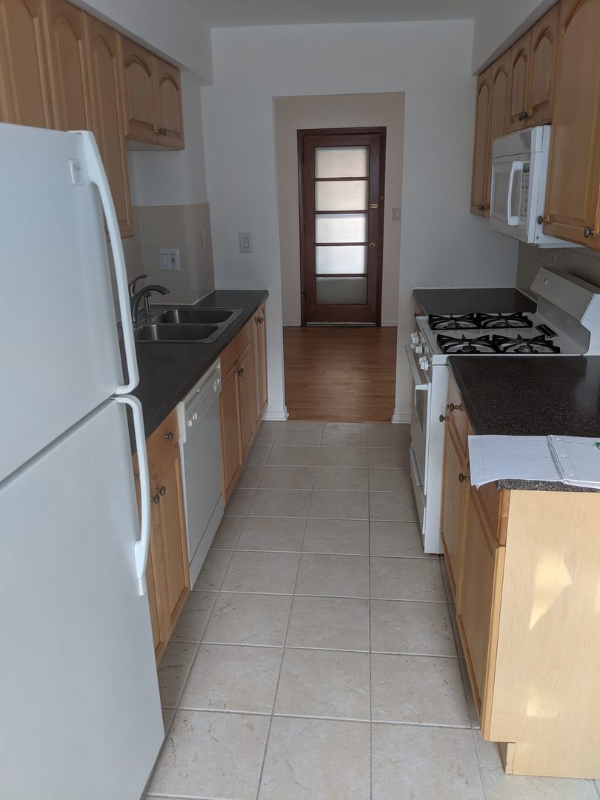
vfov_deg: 65.3
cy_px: 400
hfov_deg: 51.4
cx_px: 300
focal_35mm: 27
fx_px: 624
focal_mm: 4.44
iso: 99
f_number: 1.8
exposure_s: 1/125
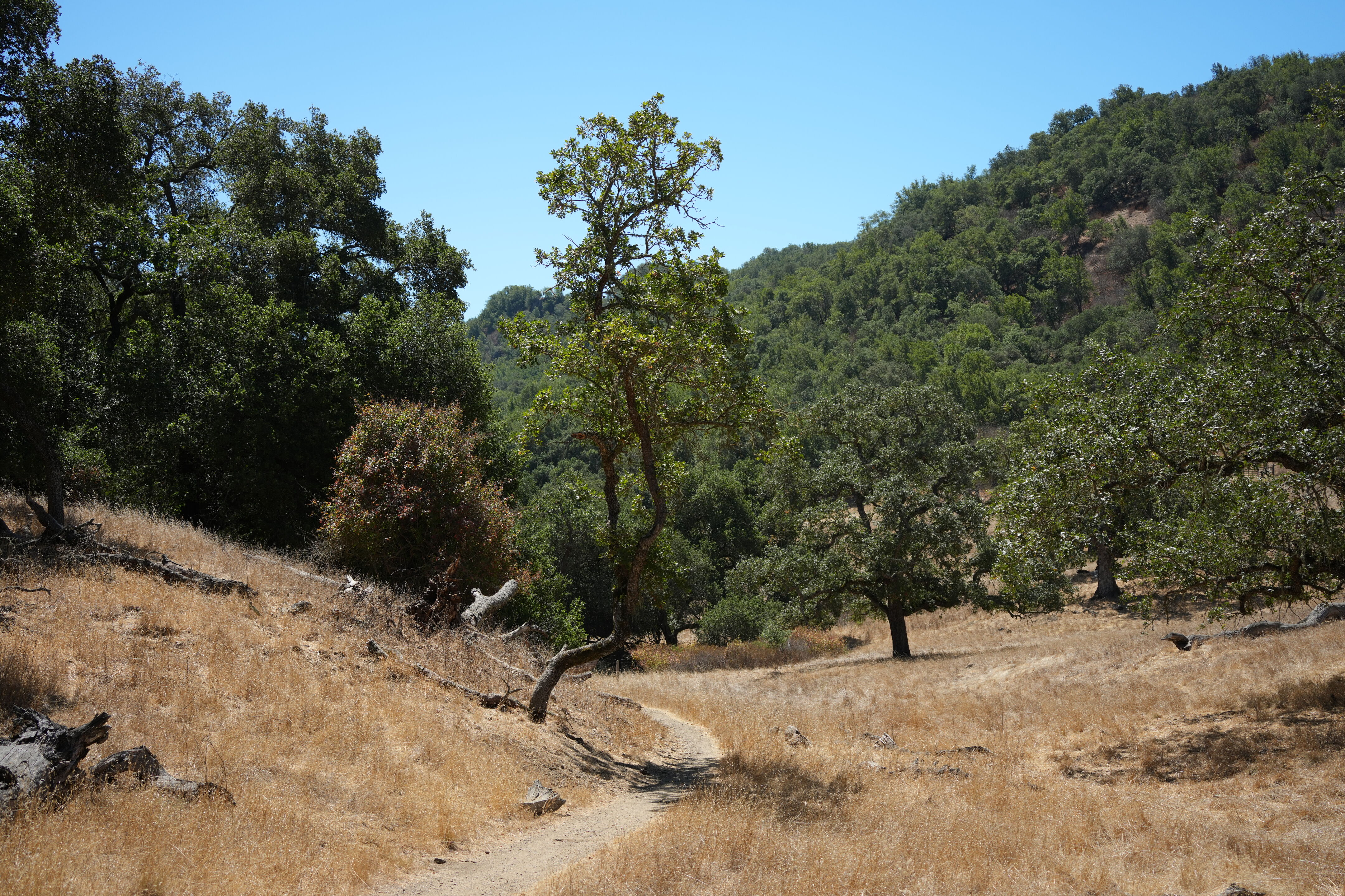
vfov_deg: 27.0
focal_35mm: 50
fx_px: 1868
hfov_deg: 39.6
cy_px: 448
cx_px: 672
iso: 200
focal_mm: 50
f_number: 4.5
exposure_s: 1/1000
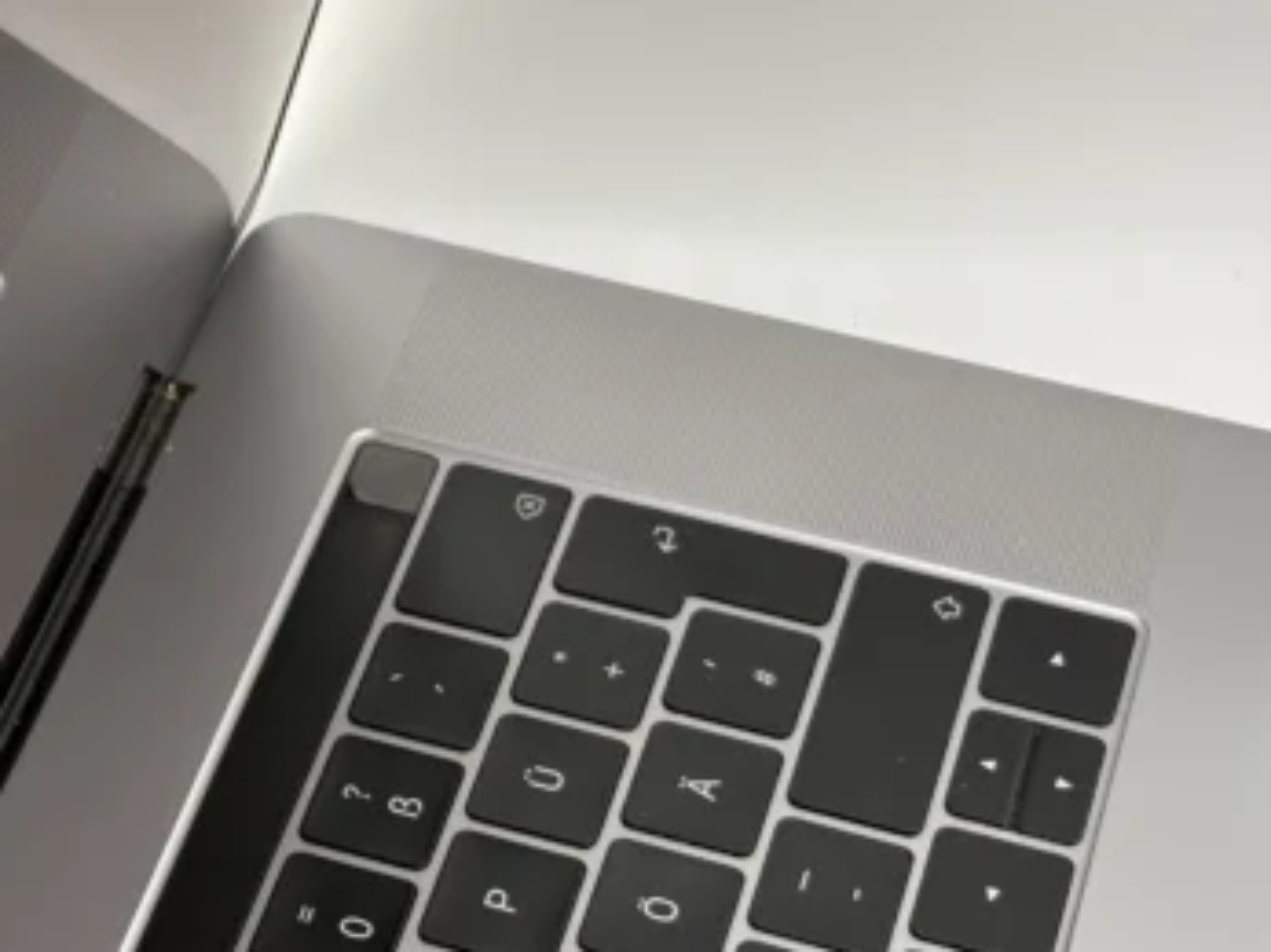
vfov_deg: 15.3
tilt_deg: -53.3
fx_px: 3524
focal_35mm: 96
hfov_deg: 20.3
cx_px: 293
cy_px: 696
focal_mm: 5.96
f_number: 1.6
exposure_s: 1/535
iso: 40
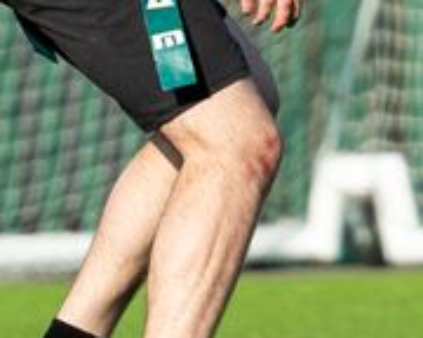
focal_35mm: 1439
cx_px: 900
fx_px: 18015
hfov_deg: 1.3
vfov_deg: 1.1
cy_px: -254
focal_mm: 180
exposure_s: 1/6400
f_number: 2.8
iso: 640
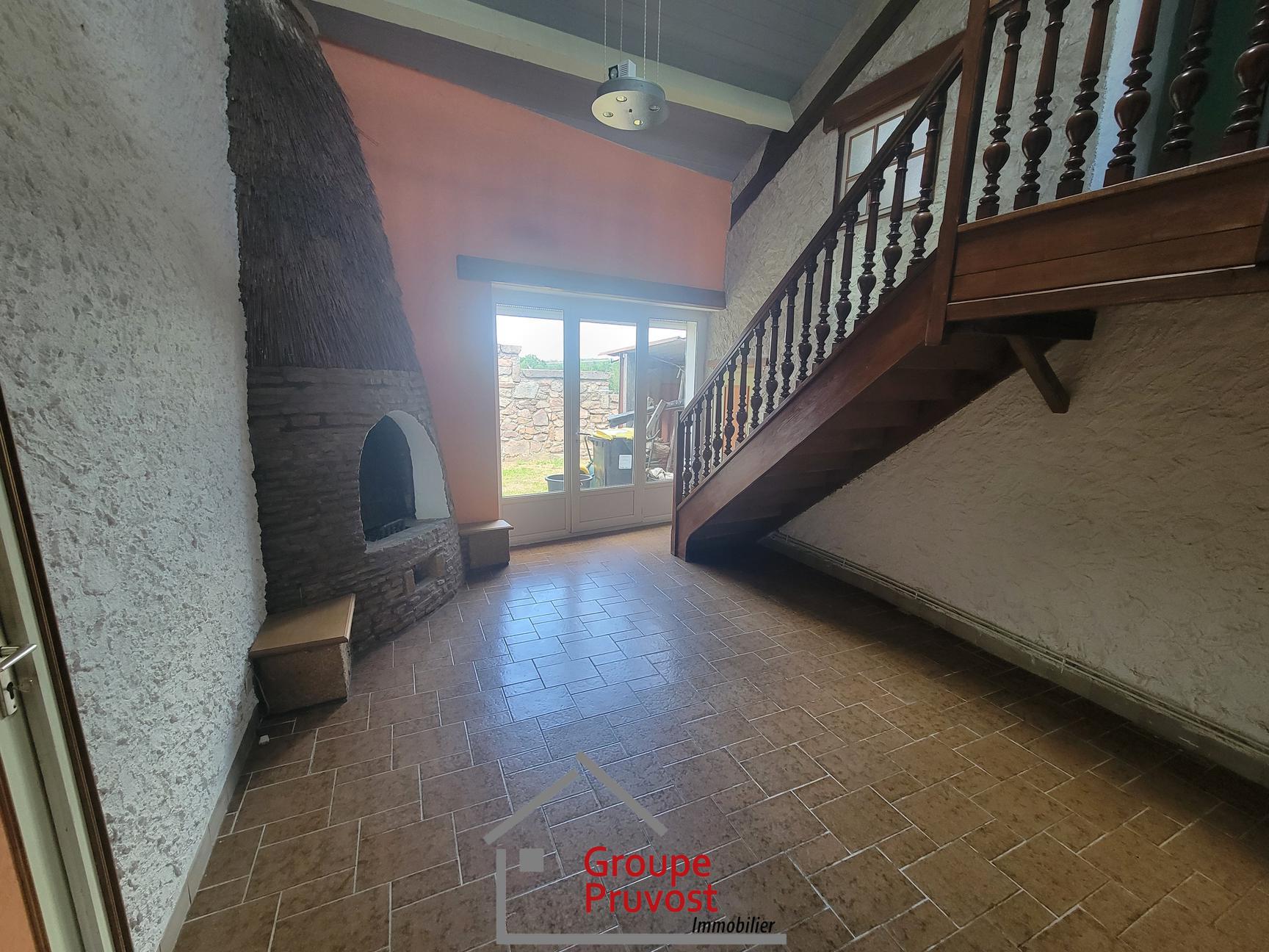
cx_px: 634
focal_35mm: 13
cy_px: 476
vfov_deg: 89.9
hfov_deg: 106.2
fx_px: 477
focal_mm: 2.2
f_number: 2.2
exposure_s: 1/60
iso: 200
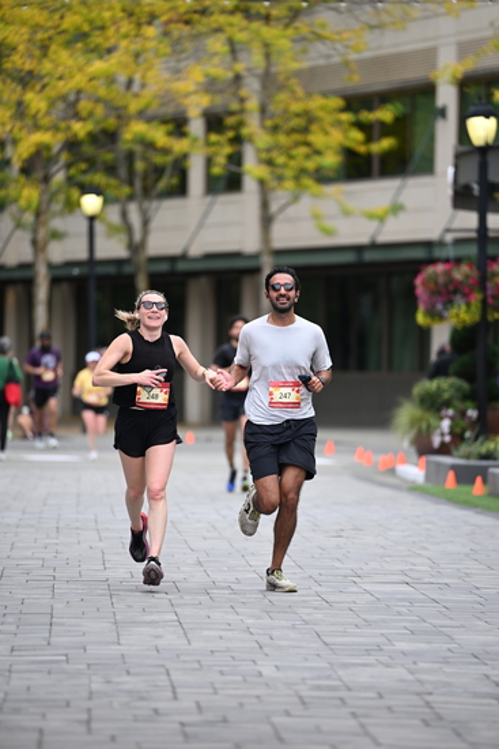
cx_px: 250
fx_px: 4155
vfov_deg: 10.3
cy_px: 374
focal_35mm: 200
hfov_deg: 6.9
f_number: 2.8
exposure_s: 1/2000
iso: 640
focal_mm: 200
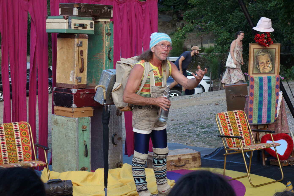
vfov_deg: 17.5
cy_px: 98
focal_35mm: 78
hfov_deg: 26.0
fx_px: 637
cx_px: 147
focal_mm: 29.15
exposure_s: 1/250
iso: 400
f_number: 4.5
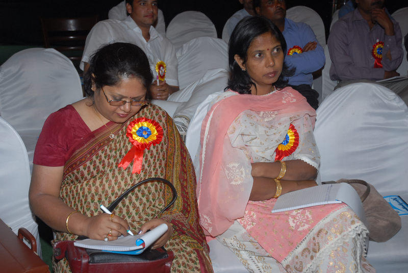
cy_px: 136
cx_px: 204
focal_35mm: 46
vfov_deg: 29.0
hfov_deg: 42.3
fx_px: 527
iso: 400
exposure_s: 1/125
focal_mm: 31
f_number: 5.6
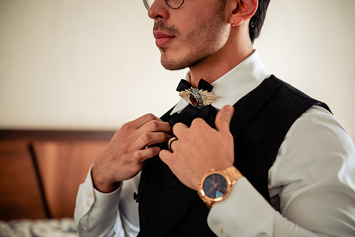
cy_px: 118
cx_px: 178
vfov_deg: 19.3
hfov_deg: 28.6
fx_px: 696
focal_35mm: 71
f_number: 2.8
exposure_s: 1/100
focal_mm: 70
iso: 2000
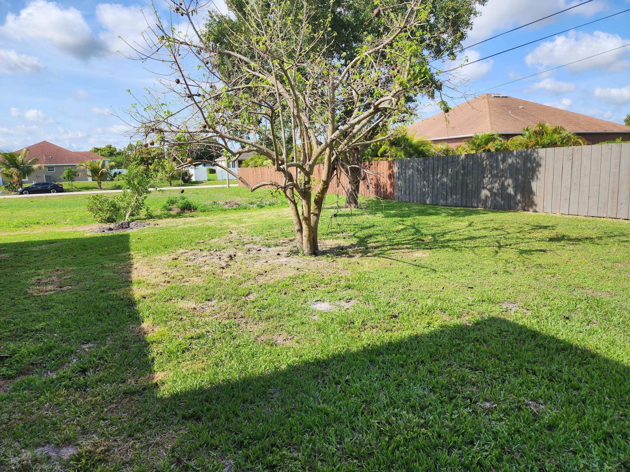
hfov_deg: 73.9
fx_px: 419
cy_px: 236
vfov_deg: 58.9
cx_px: 315
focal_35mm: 23
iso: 12
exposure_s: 1/765
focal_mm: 6.4
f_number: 1.8
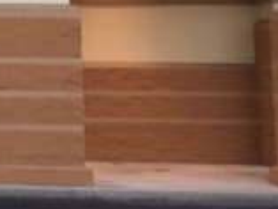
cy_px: -34
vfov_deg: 12.3
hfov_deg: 15.1
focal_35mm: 118
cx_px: -170
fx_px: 948
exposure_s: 1/40
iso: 25
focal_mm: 4.15
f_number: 2.2
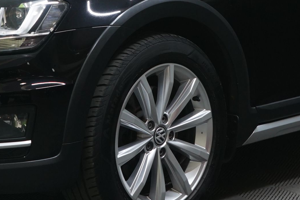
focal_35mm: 132
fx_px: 1100
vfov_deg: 10.2
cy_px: -43
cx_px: 145
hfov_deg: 15.5
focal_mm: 35
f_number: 5.6
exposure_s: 1/25
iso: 800
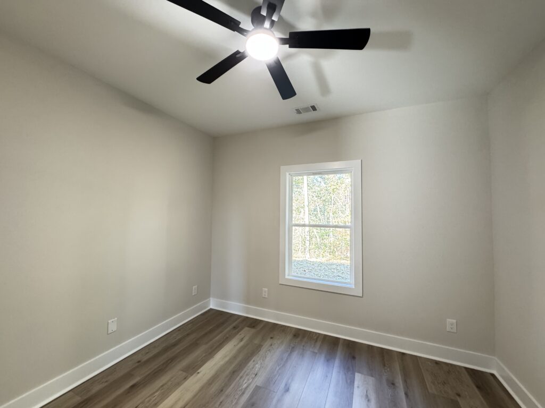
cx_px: 272
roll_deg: -0.7
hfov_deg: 102.1
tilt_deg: +3.2
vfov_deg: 85.7
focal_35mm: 14
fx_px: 220
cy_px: 204
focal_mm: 2.22
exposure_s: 1/60
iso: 400
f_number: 2.2
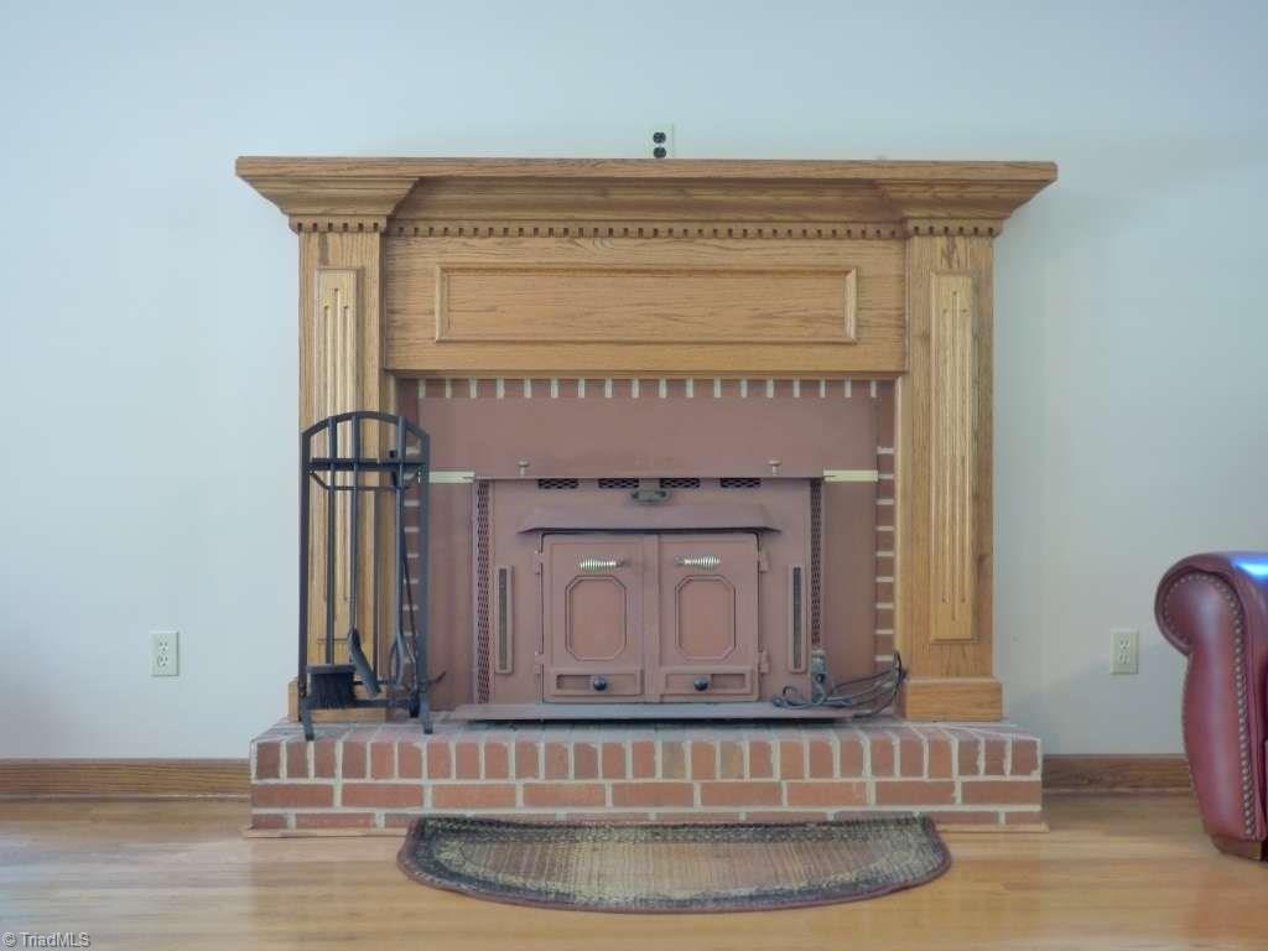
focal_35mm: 39
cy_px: 476
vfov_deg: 36.8
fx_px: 1429
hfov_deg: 47.9
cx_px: 634
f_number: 3.6
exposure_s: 1/2
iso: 400
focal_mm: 7.07
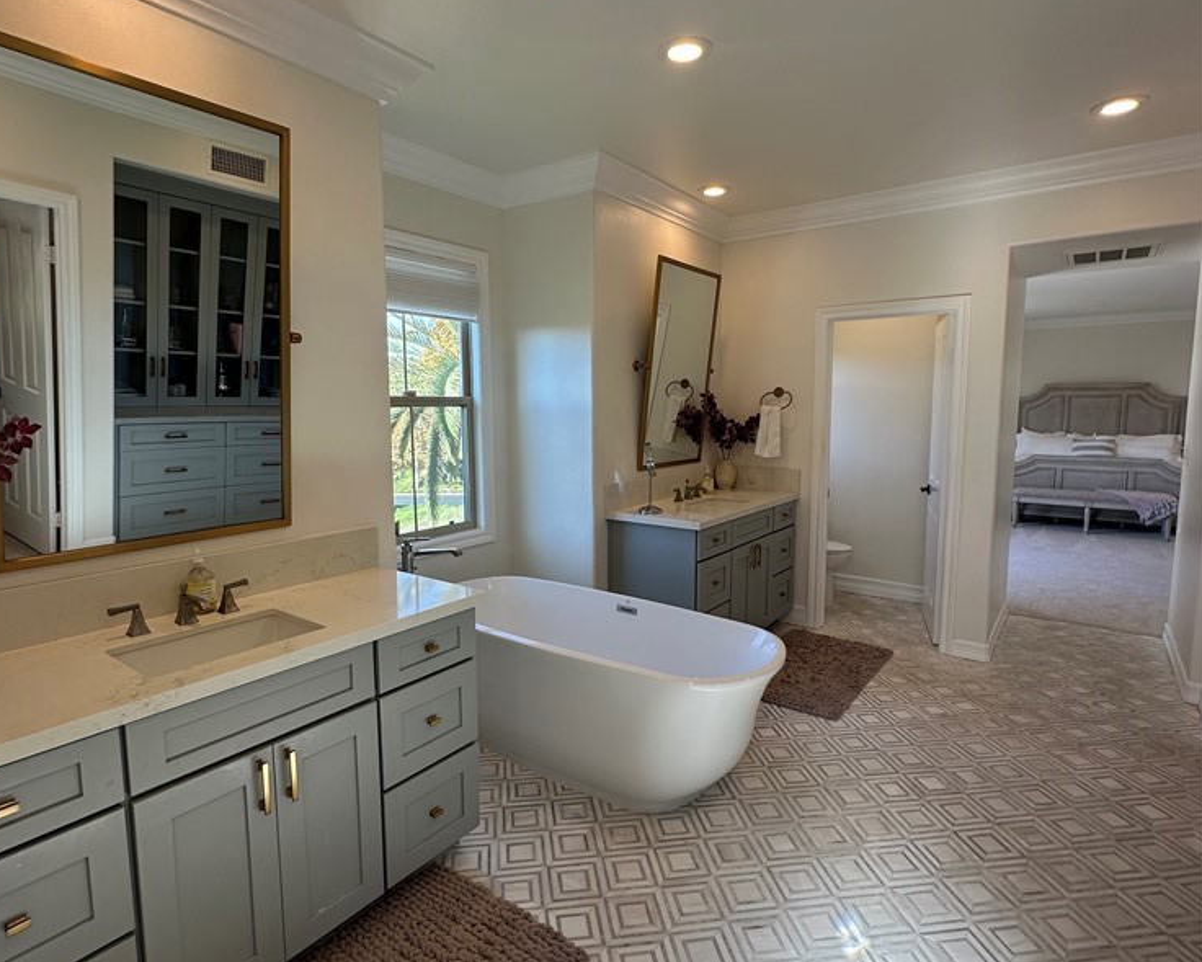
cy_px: 479
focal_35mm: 19
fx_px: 676
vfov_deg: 70.9
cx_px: 580
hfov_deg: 83.2
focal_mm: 2.22
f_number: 2.2
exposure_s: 1/120
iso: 50
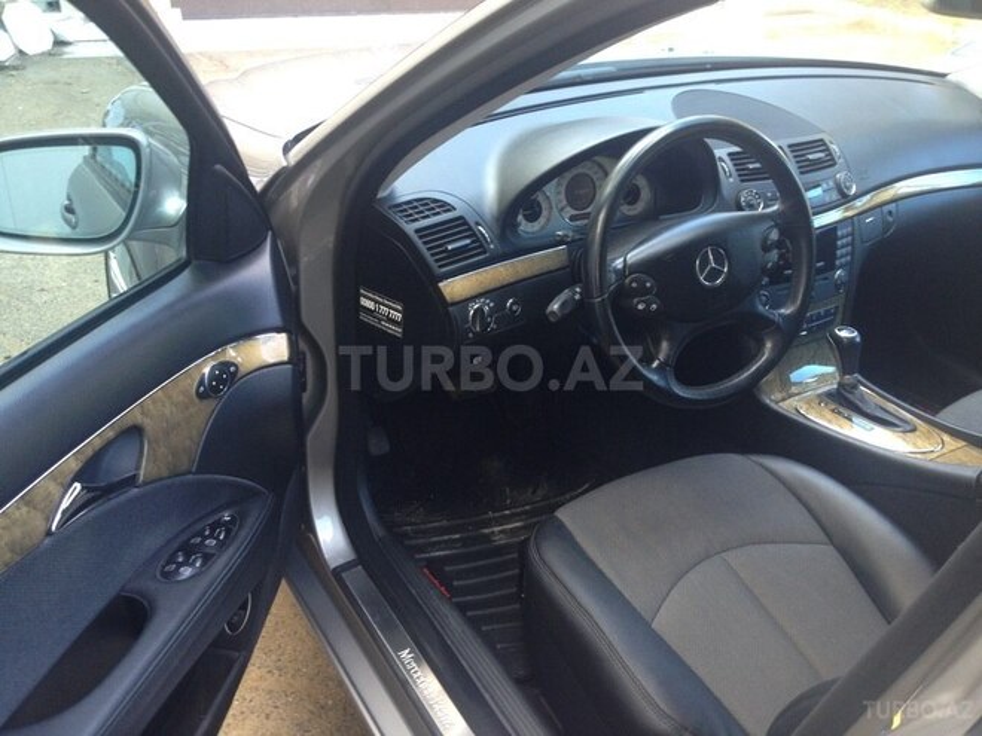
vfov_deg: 42.9
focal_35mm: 33
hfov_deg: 55.4
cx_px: 491
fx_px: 936
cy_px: 368
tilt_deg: -27.6
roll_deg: -1.7
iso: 50
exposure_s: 1/20
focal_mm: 4.12
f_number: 2.4
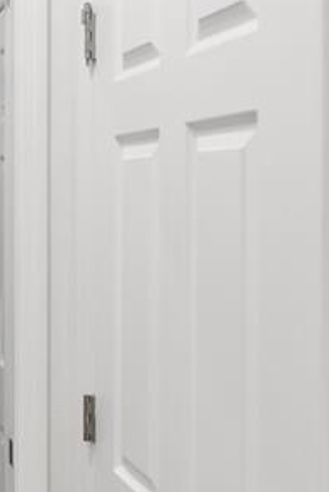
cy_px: 192
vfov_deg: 30.8
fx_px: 890
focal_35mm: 65
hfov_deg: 18.4
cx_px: -175
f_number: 2.8
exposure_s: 1/80
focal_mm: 16
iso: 200
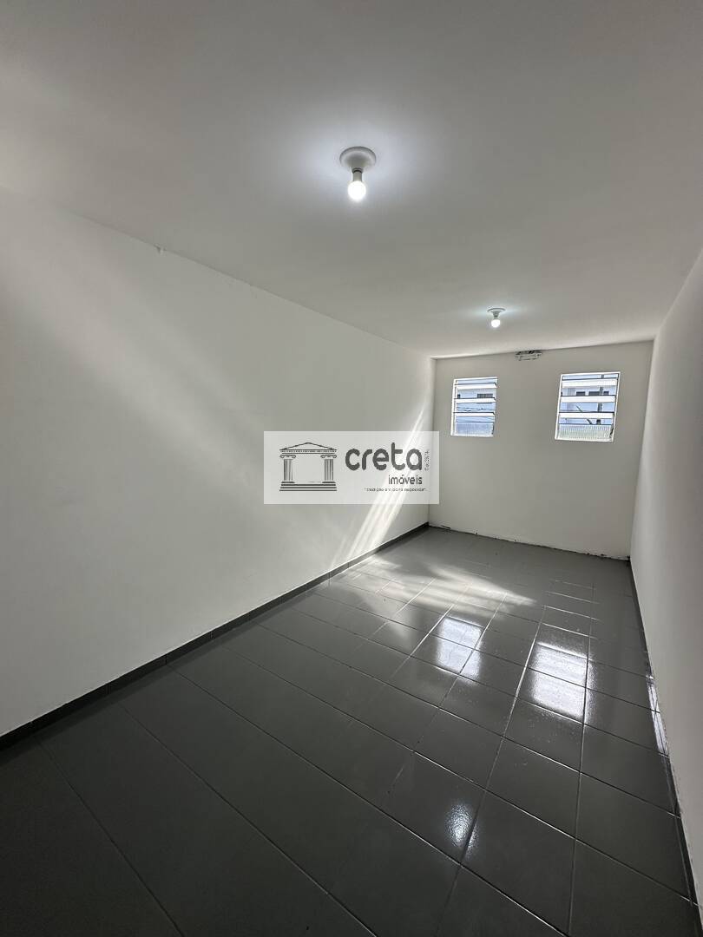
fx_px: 379
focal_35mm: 14
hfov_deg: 85.7
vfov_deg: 102.1
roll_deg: -1.9
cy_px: 468
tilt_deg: -5.9
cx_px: 352
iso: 40
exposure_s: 1/130
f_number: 2.2
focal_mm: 2.22
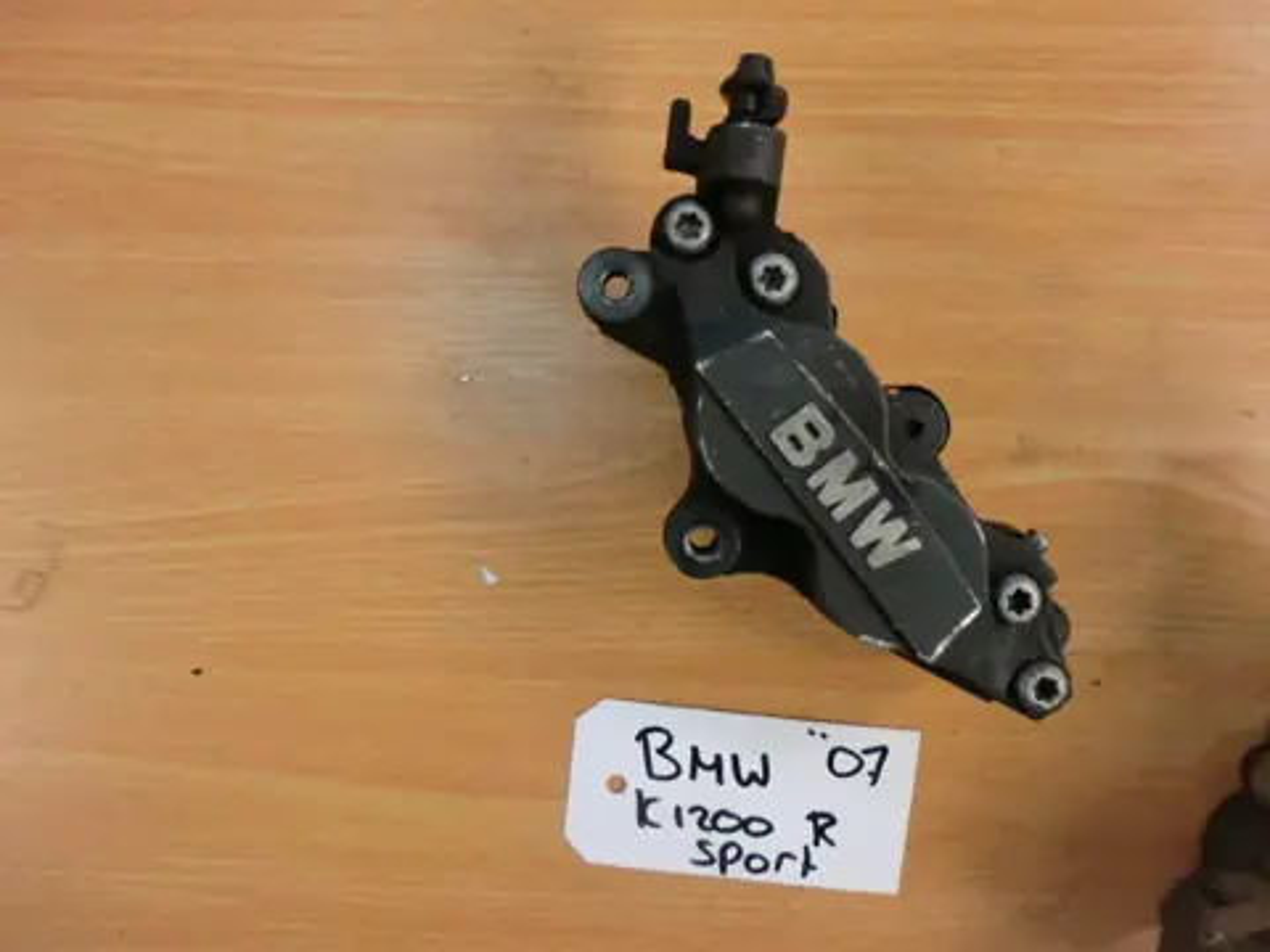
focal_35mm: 27
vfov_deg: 51.4
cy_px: 476
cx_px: 635
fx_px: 991
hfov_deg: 65.3
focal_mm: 4.9
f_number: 3.2
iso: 400
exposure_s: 1/60
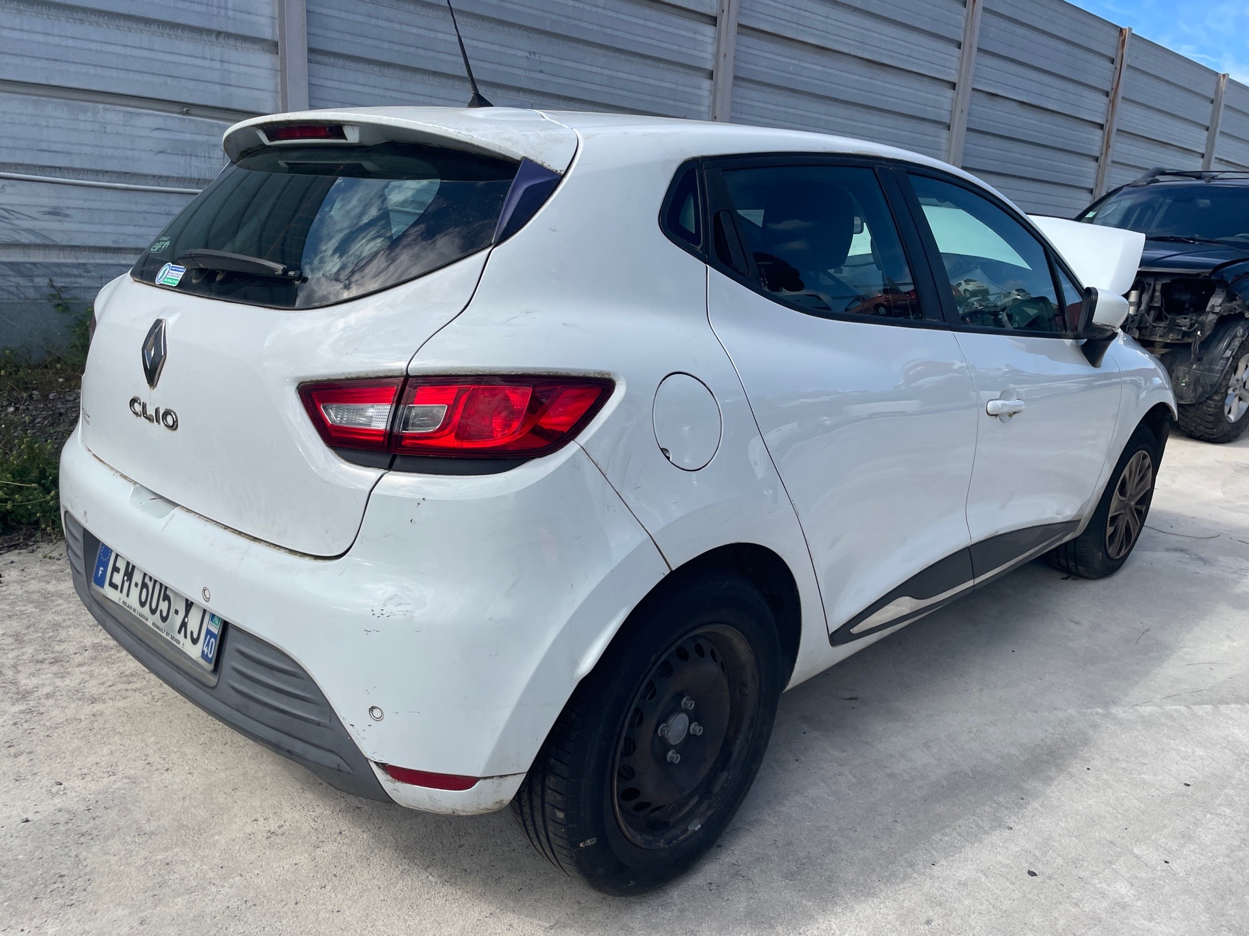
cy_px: 468
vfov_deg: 53.1
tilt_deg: -14.0
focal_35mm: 26
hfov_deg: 67.3
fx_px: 938
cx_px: 624
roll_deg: -3.5
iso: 32
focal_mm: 4.2
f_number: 1.6
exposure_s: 1/3205
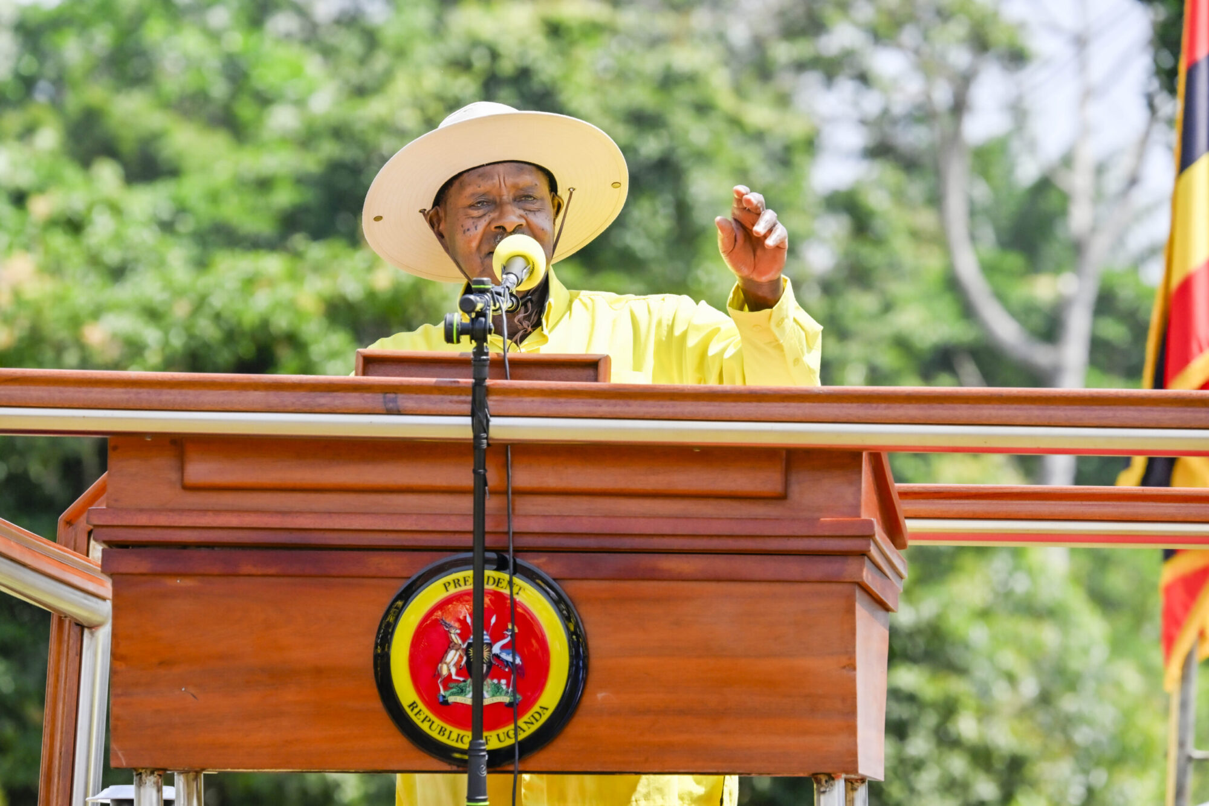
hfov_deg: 7.1
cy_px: 403
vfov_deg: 4.7
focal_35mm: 290
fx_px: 9740
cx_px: 604
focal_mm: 290
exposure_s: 1/1600
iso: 800
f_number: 9
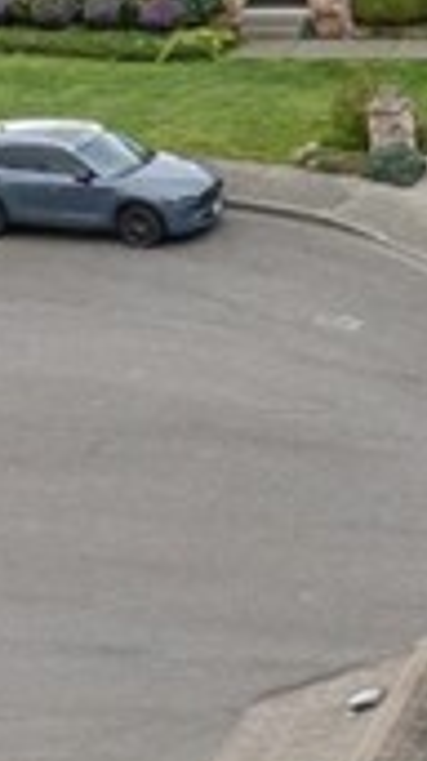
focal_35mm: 244
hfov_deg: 4.5
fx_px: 4919
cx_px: 1826
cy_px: 218
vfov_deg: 8.8
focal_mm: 12.3
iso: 420
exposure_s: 1/1600
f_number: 2.8
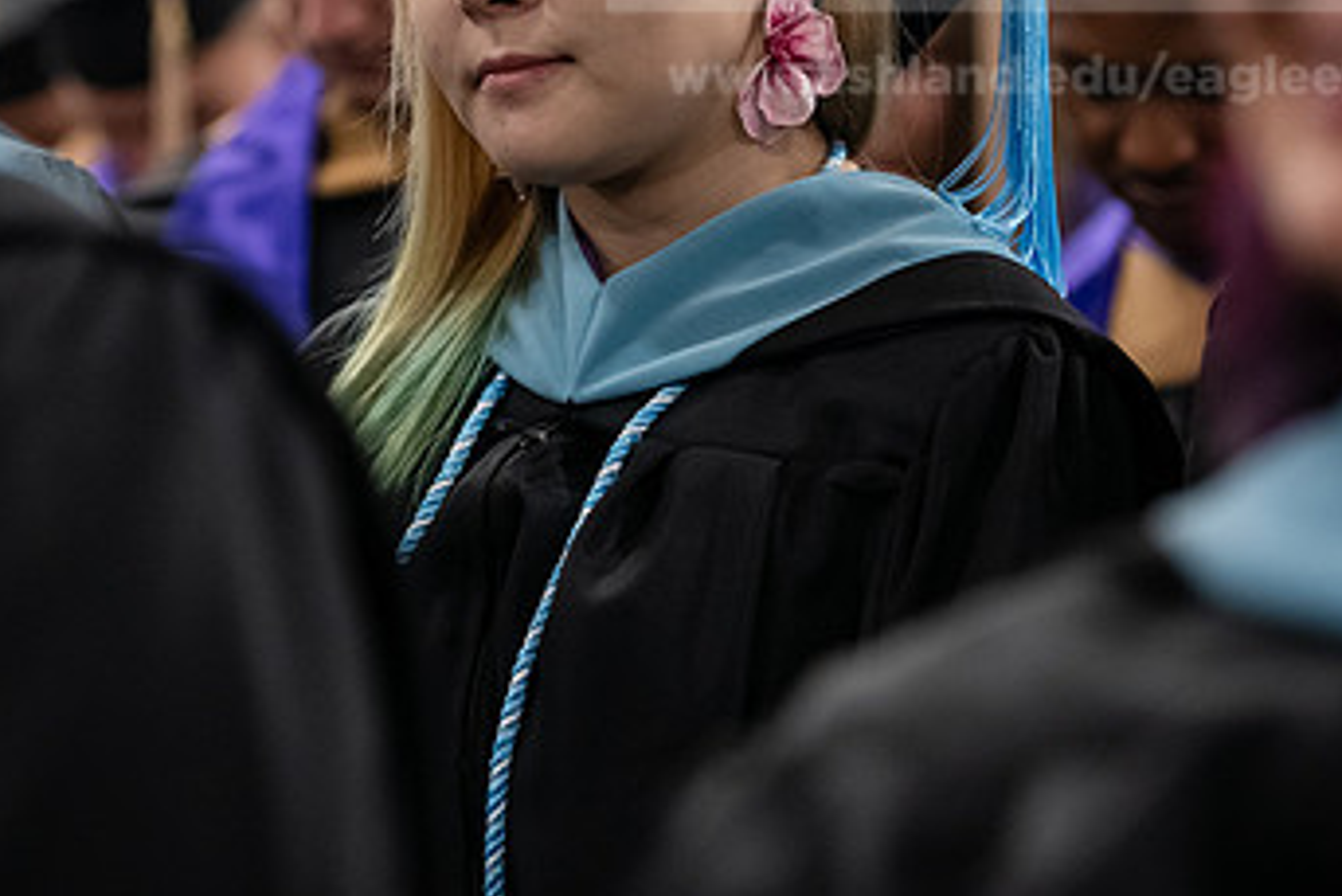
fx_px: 6936
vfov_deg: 7.4
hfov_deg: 11.0
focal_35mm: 186
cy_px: 158
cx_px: 489
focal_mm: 110
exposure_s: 1/200
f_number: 3.2
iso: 4000
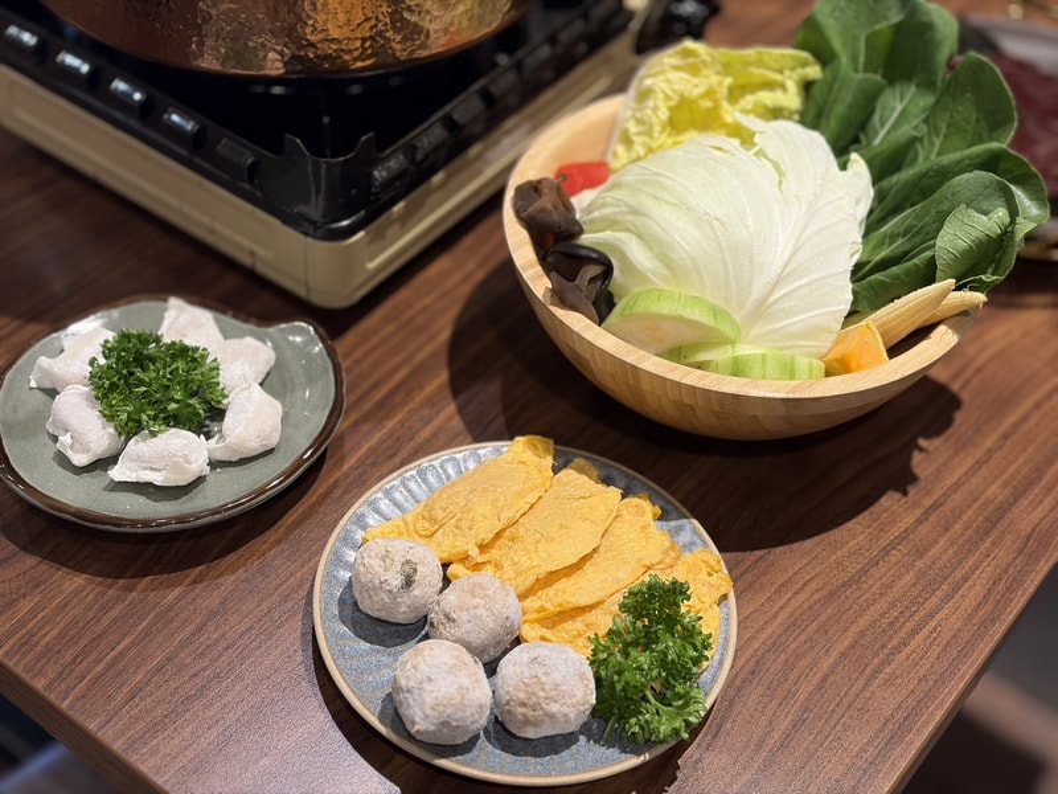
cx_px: 529
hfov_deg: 36.8
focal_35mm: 52
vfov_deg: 28.0
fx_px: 1589
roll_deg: -5.8
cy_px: 397
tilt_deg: -44.8
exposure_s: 1/60
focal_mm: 5.96
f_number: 1.6
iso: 64
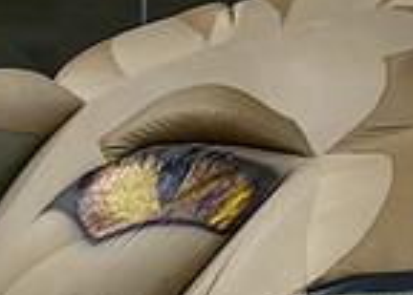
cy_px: 772
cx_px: 402
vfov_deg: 2.6
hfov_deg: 3.7
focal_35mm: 544
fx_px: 6384
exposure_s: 1/1000
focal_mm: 70
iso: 2500
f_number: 2.8
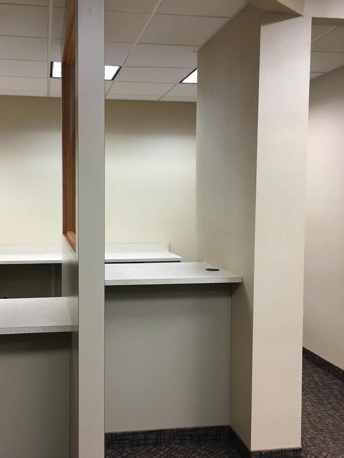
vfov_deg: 47.9
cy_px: 231
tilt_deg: -2.7
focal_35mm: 39
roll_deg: -0.4
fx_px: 517
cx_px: 127
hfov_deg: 36.6
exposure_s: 1/30
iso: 100
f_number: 2.2
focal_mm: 4.15
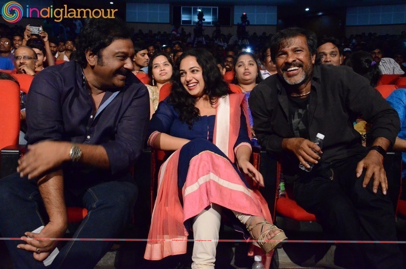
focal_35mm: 45
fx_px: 506
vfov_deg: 29.7
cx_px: 203
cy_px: 134
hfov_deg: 43.7
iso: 8000
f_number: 5.6
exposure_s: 1/125
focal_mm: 30
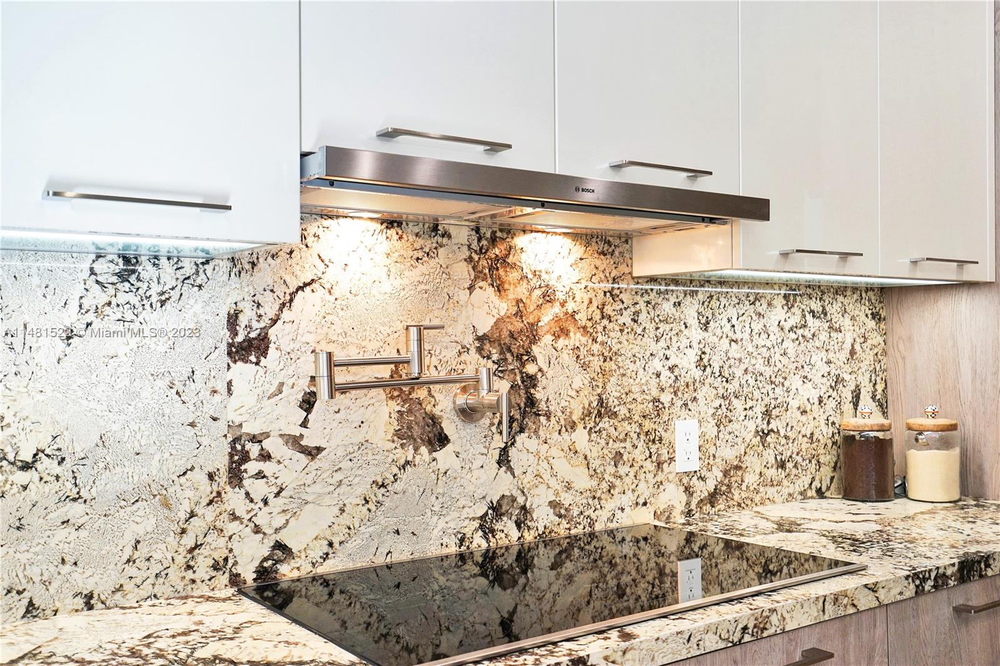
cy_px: 333
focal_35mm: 35
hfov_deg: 54.4
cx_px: 500
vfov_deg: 37.8
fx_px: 972
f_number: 5.6
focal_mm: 35
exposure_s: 1/40
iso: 250
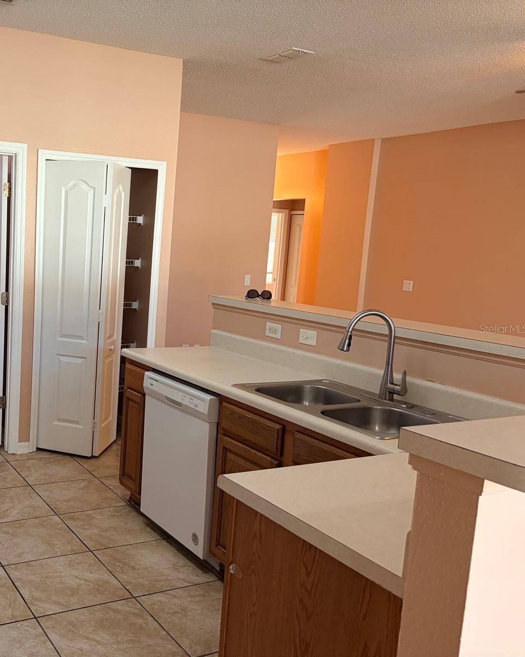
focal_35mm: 34
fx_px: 660
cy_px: 328
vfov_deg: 52.8
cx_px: 91
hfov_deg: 41.2
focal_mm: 5.96
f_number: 1.6
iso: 80
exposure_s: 1/60
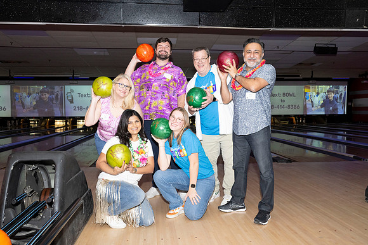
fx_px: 327
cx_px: 184
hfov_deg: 58.7
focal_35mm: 32
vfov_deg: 41.1
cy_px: 122
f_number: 5.6
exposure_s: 1/100
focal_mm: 32
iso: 1600
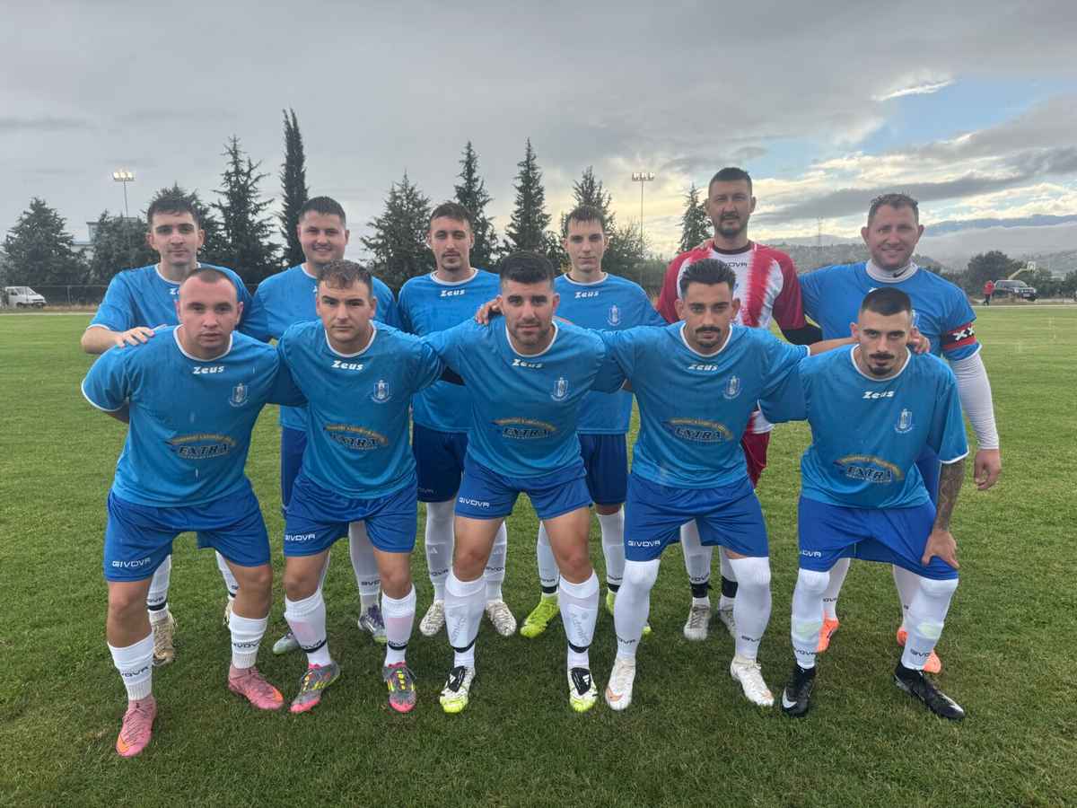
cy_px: 404
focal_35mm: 24
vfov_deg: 56.8
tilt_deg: -8.7
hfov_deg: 71.6
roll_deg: +1.1
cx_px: 538
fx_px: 747
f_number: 1.78
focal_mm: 6.76
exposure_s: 1/912
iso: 80
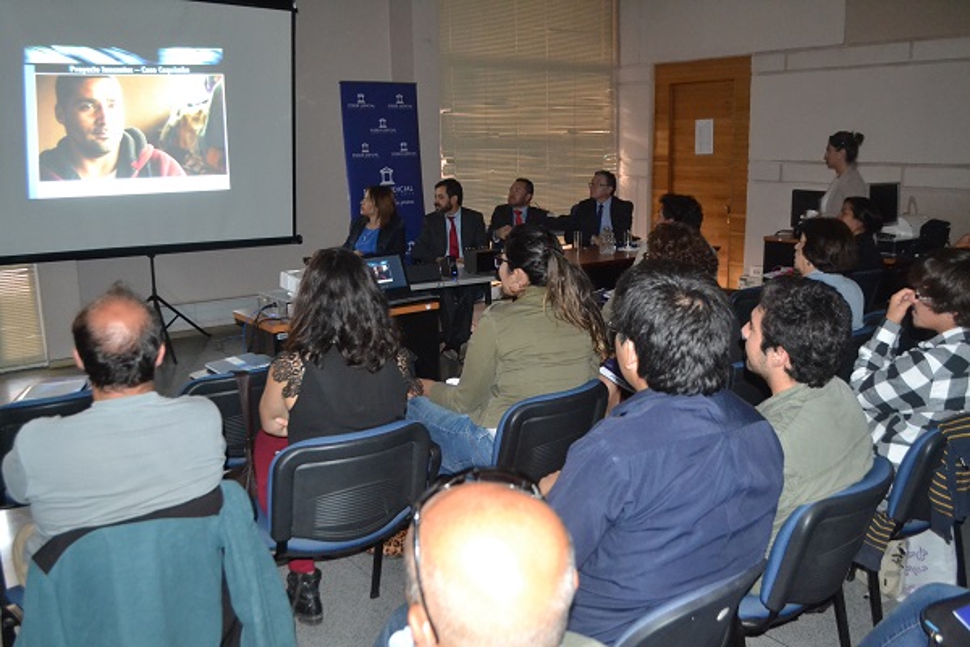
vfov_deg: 40.0
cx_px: 485
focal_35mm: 33
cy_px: 324
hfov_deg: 57.2
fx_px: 889
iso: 3200
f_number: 3.8
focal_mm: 22
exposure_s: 1/60
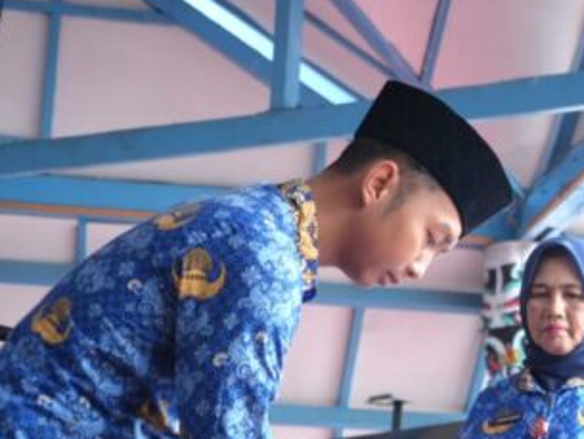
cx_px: 557
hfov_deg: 17.1
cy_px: 304
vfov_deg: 13.1
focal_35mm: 113
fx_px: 1907
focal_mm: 54
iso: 800
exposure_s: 1/100
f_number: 4.5
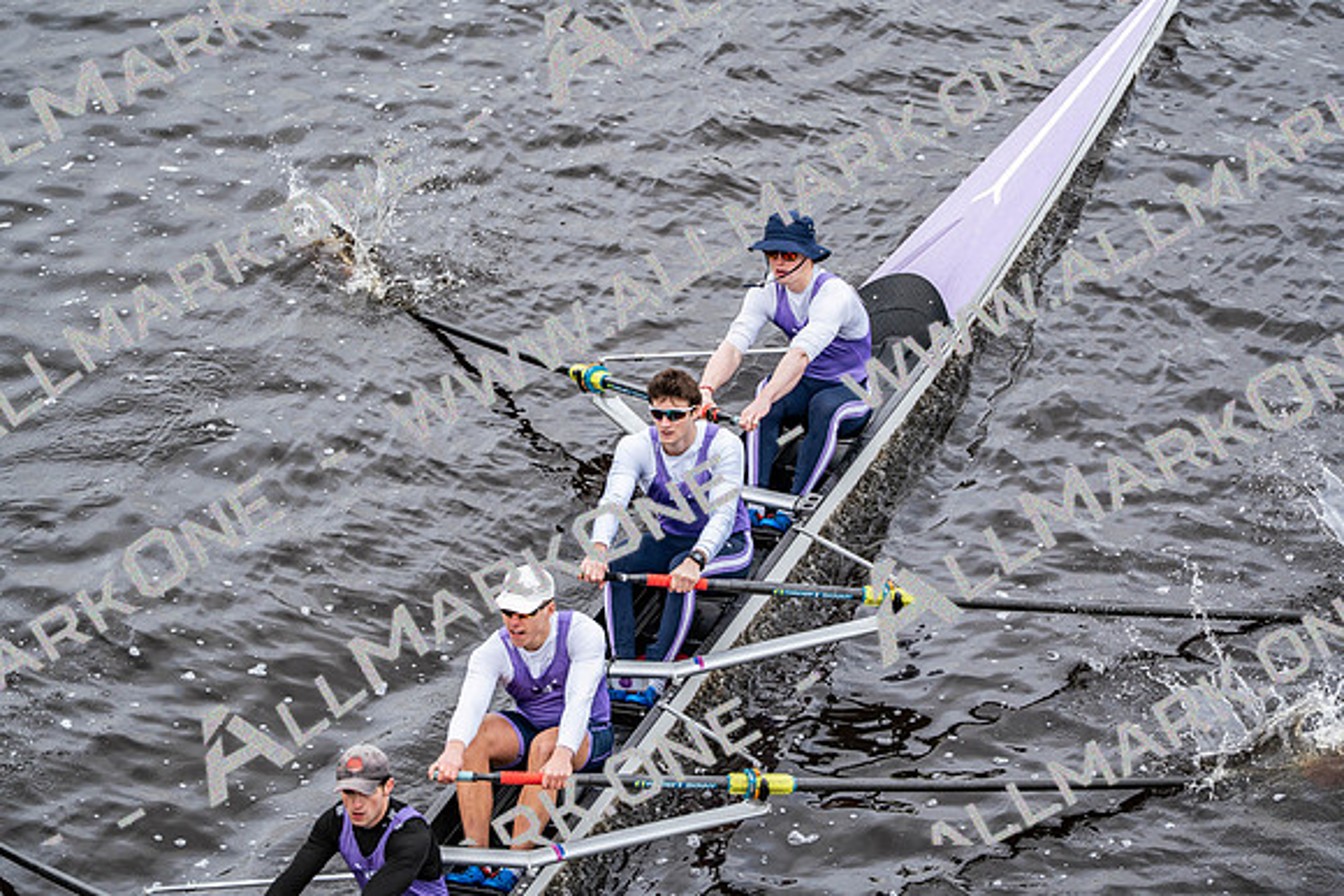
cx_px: 672
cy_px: 448
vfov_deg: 6.9
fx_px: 7468
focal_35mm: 200
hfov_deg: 10.3
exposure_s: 1/2000
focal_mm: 200
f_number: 2.8
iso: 400
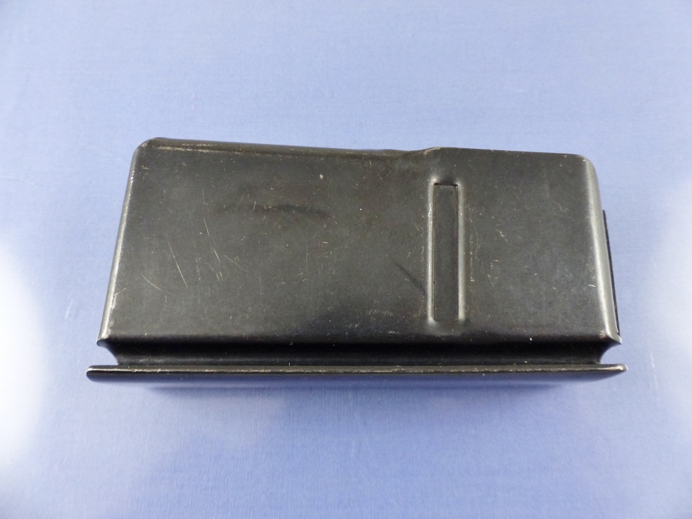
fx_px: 500
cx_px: 346
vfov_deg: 54.9
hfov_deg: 69.4
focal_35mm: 25
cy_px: 260
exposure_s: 1/60
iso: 320
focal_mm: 4.5
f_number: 2.8
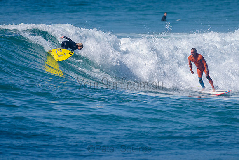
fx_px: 4069
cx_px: 127
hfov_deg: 3.4
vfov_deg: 2.2
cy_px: 65
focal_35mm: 613
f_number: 5.6
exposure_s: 1/2000
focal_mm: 500
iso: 125
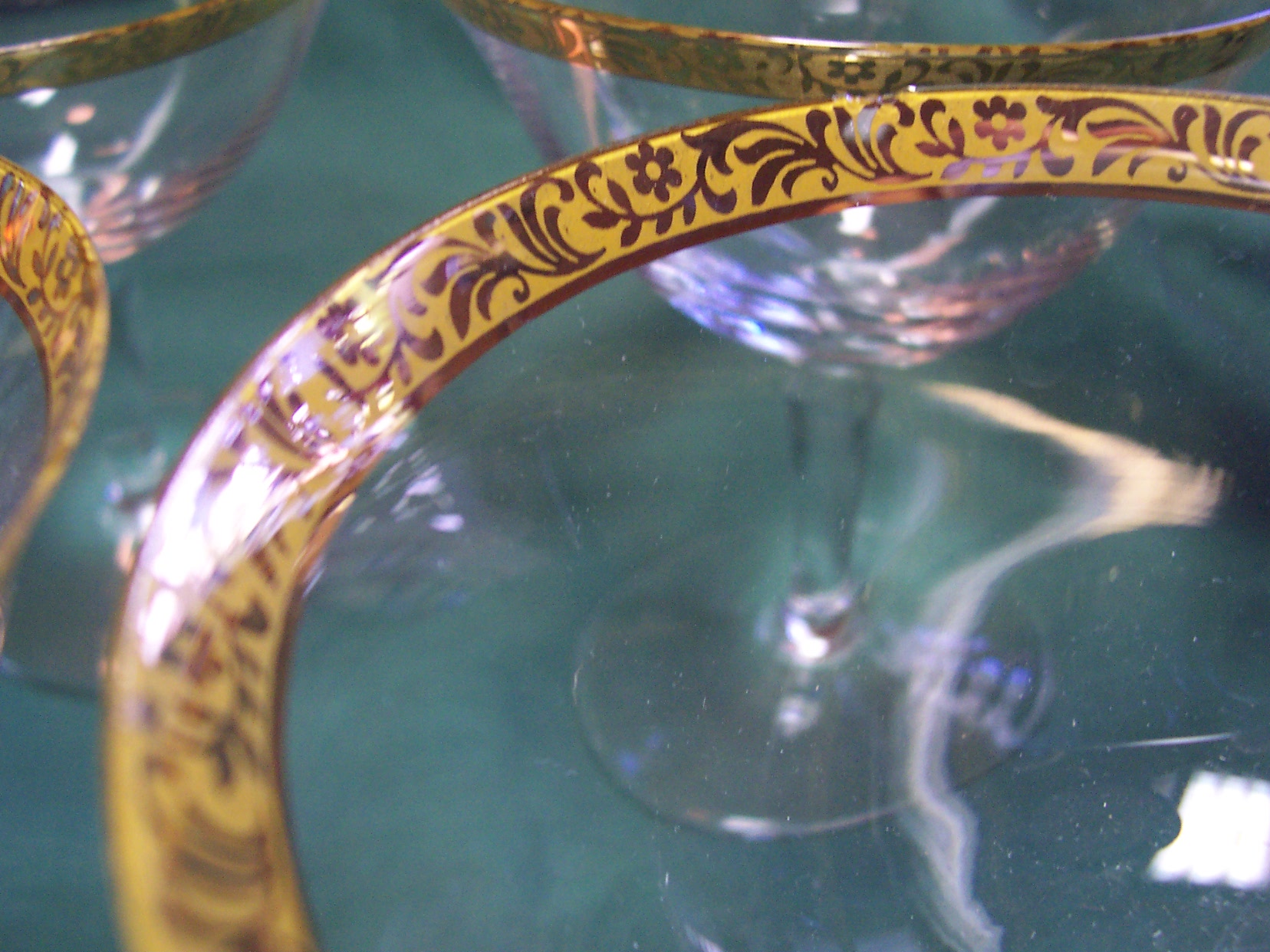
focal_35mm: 37
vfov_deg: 38.7
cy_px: 476
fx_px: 1357
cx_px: 635
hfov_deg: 50.1
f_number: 2.8
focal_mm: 5.6
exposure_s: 1/30
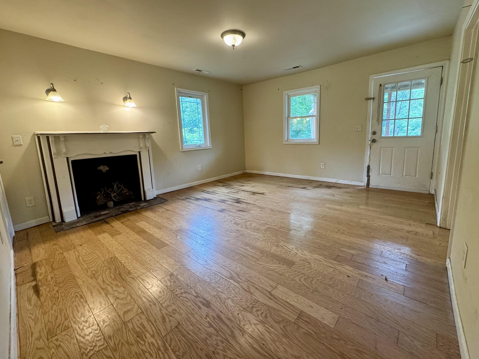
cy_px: 167
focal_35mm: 15
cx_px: 246
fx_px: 208
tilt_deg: -10.1
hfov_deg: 98.2
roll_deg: +2.6
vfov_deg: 81.6
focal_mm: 2.22
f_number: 2.2
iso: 200
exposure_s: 1/120
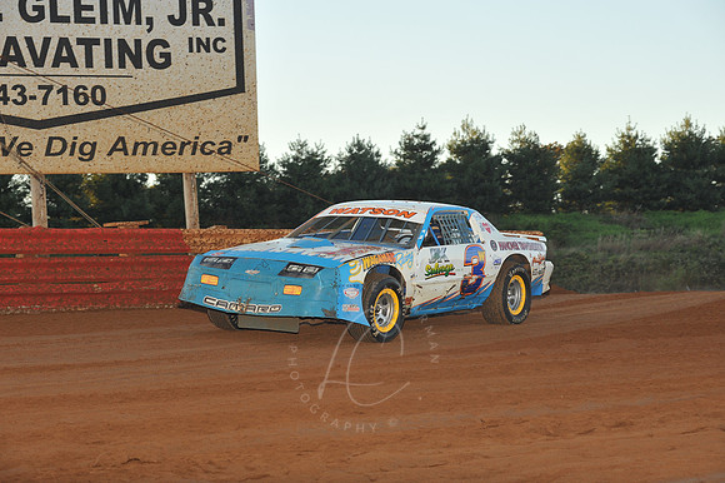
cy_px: 242
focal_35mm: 105
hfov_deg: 19.5
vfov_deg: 13.0
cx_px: 362
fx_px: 2113
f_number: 7.1
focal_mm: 105
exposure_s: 1/320
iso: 800
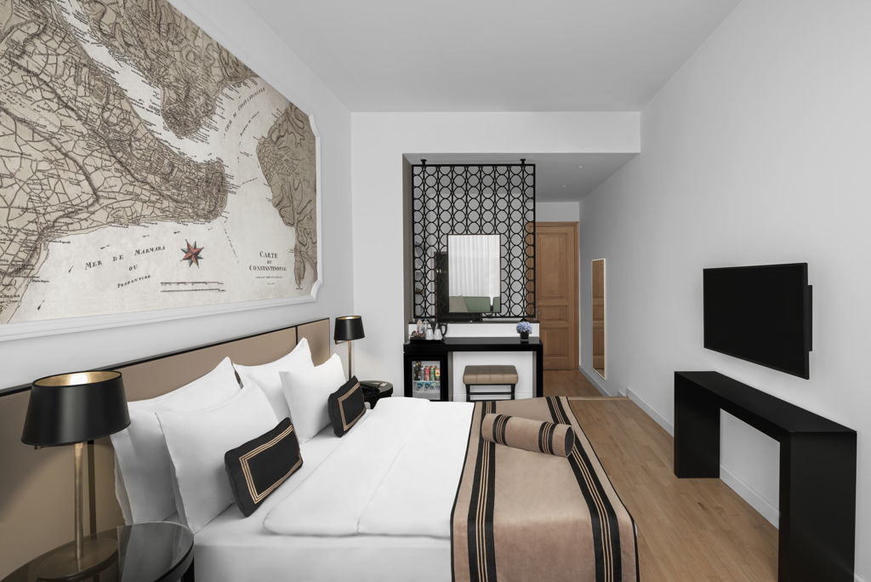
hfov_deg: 93.2
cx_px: 436
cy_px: 291
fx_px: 412
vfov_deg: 70.5
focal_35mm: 17
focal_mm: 17
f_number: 16
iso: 100
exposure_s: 1.6
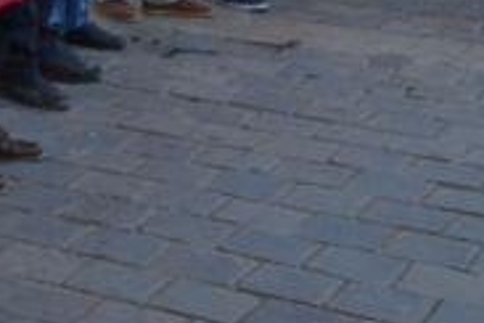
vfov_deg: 10.4
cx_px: -339
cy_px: -214
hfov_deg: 14.6
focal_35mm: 126
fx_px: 1694
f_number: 5.6
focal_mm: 24
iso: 160
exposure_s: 1/125
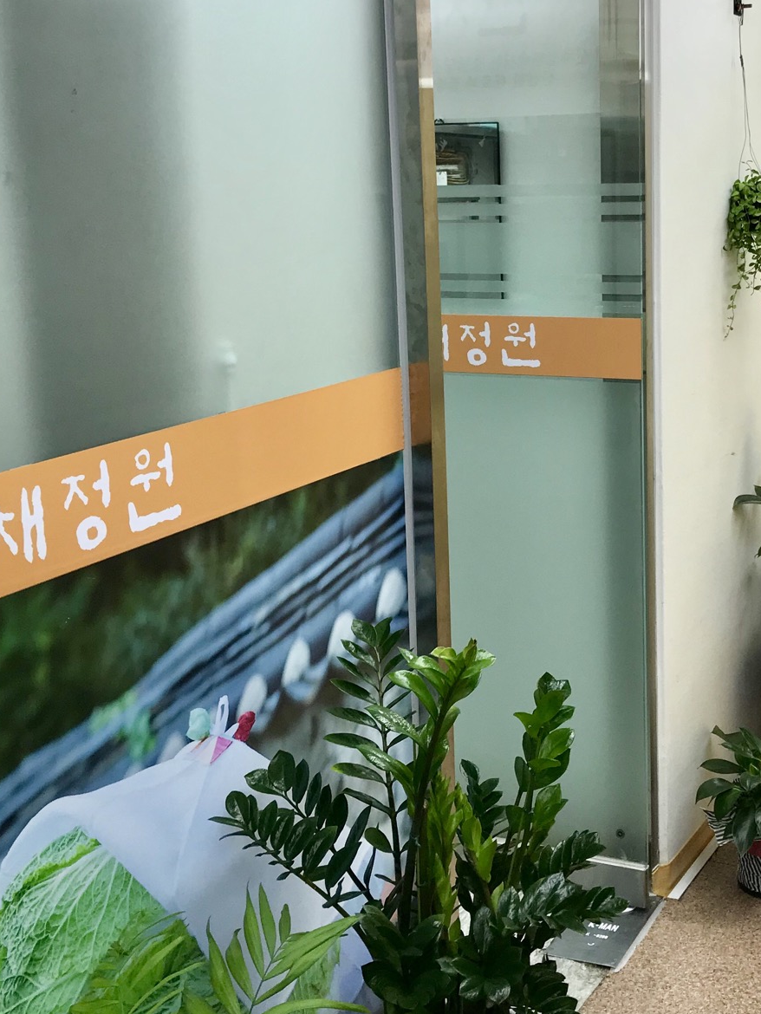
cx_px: 556
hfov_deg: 29.3
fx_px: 1436
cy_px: 409
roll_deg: +1.3
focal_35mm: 49
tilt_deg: -7.7
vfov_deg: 38.8
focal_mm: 3.99
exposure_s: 1/60
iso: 32
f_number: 1.8
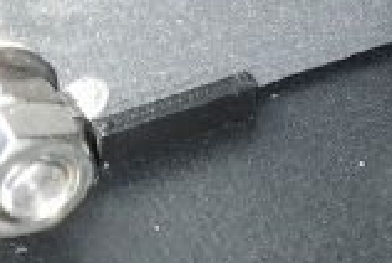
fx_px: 993
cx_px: 512
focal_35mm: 91
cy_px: 0
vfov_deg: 14.8
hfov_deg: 20.4
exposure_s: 1/50
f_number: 1.7
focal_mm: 4.2
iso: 64
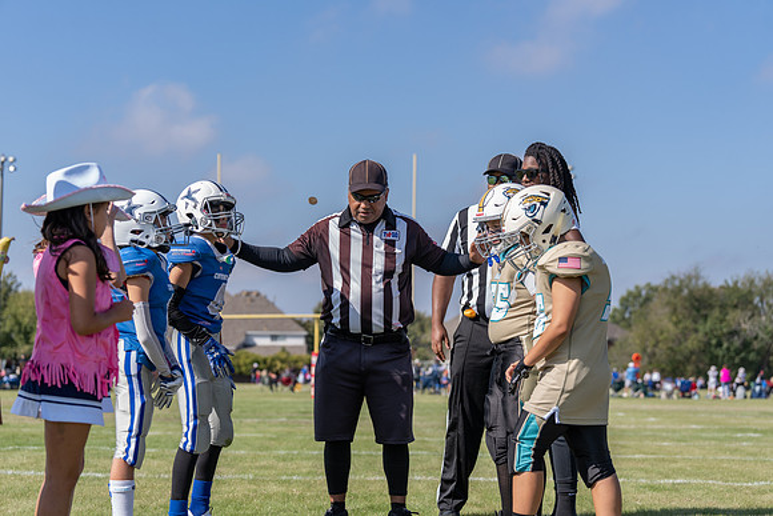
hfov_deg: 27.3
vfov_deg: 18.4
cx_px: 386
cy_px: 258
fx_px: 1589
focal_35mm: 74
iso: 80
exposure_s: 1/1000
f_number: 3.5
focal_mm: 74
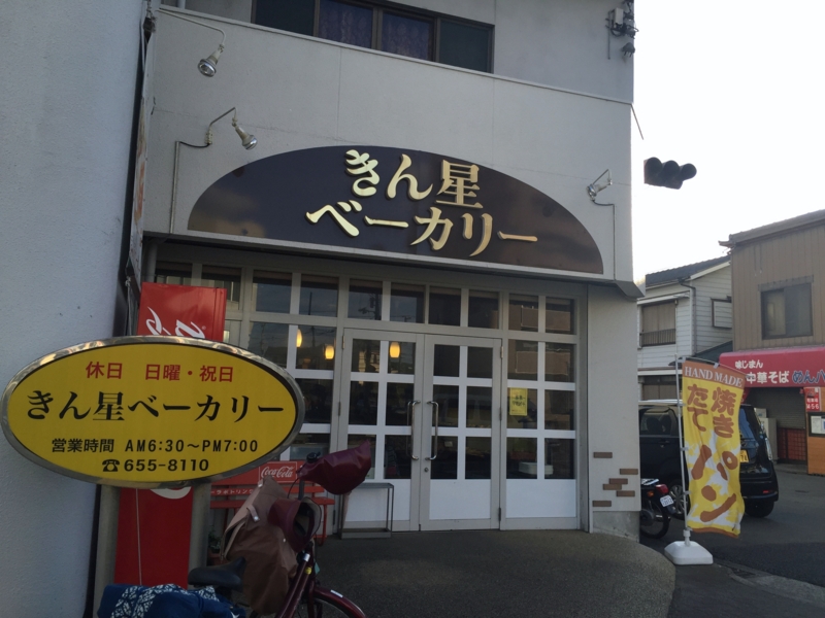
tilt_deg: +9.1
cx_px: 412
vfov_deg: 48.2
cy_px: 309
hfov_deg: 61.7
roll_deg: -1.6
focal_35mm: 29
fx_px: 691
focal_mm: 4.15
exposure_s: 1/608
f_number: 2.2
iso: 32
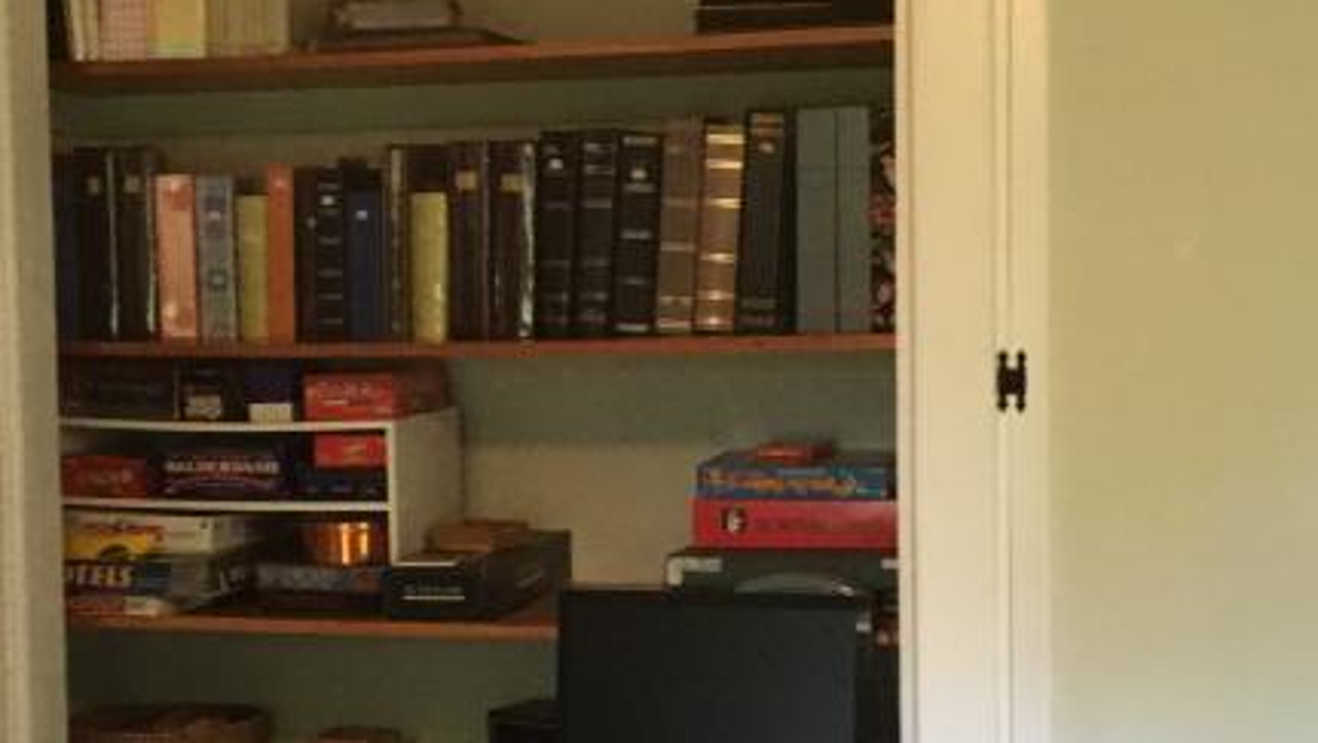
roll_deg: +0.3
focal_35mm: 75
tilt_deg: -3.5
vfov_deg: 16.1
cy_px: 456
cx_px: 587
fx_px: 2623
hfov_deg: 28.2
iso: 200
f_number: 2.2
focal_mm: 4.15
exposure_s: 1/30
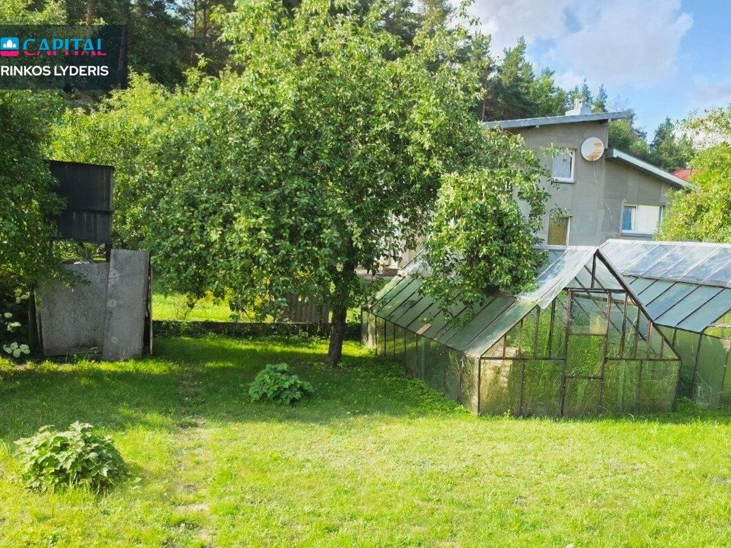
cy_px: 320
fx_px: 655
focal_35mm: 31
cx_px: 396
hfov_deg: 58.3
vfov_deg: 45.3
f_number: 1.7
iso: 80
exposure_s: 1/1429
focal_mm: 6.3
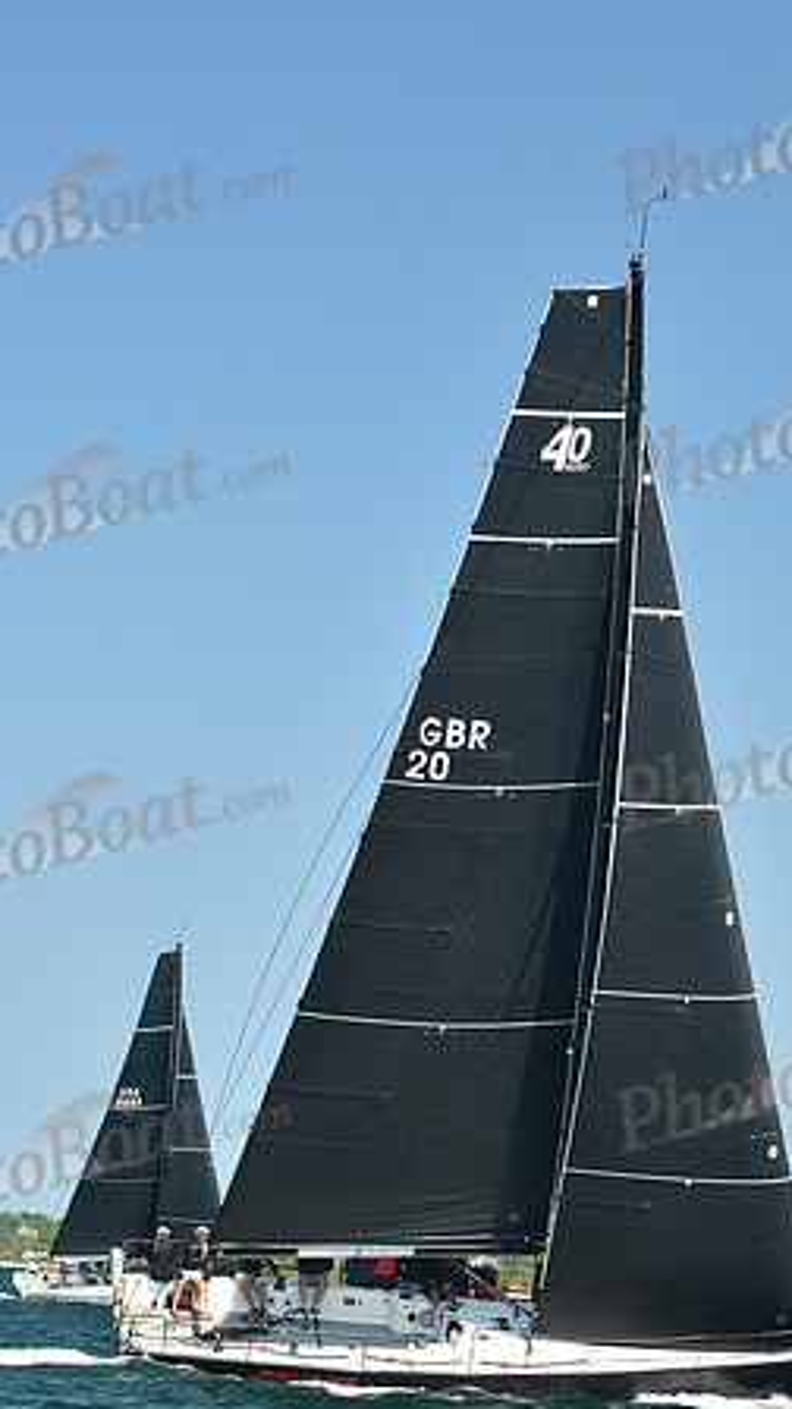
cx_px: 454
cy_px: 632
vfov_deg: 22.4
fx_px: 3547
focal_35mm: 95
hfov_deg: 12.7
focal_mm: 70
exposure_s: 1/640
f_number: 5
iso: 320
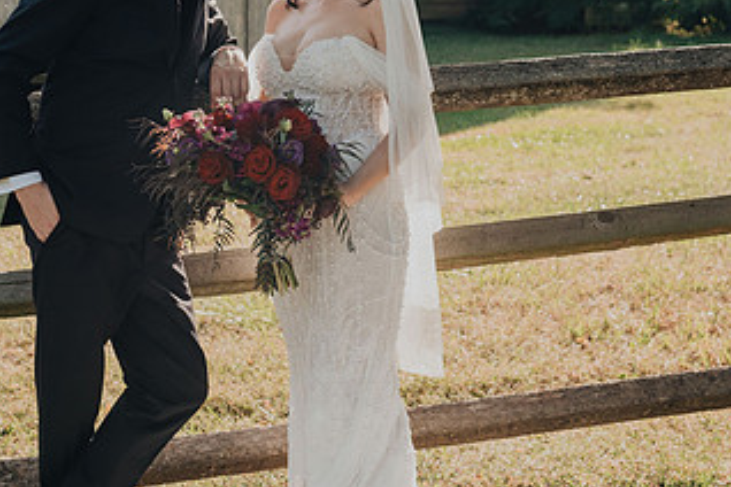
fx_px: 1482
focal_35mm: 73
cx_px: 317
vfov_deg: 18.4
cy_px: 70
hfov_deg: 27.7
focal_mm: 40
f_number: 4
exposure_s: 1/1000
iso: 400
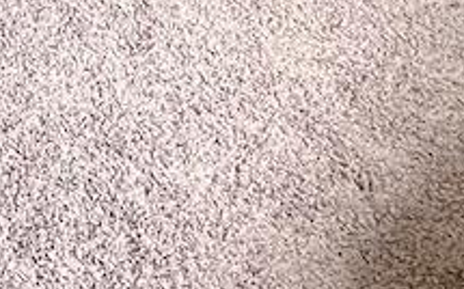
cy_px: -470
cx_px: -41
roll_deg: +2.4
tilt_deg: -16.2
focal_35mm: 82
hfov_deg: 23.7
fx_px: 1036
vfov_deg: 11.8
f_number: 1.8
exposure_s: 1/90
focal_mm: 1.57
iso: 250
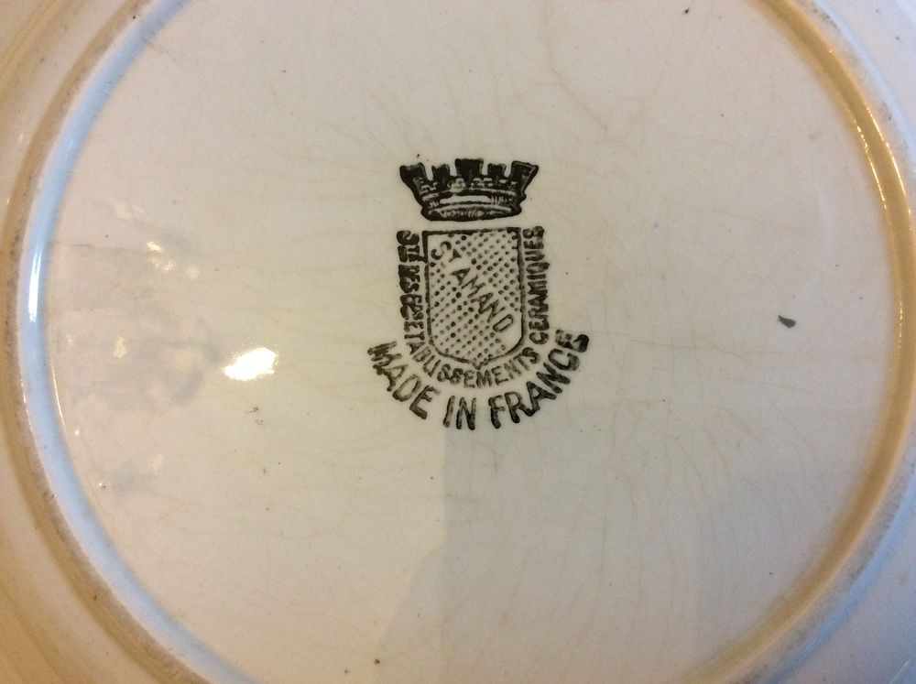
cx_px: 458
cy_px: 342
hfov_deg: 56.9
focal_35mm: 32
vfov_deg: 44.1
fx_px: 846
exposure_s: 1/25
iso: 125
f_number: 2.4
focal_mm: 3.3
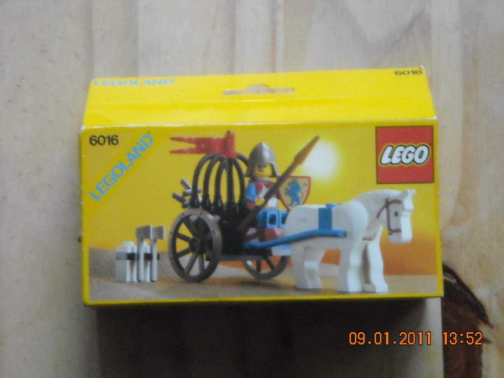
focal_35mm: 105
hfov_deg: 18.7
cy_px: 189
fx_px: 1529
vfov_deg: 14.1
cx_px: 252
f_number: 4.7
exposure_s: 1/24
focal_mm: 17.1
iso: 800
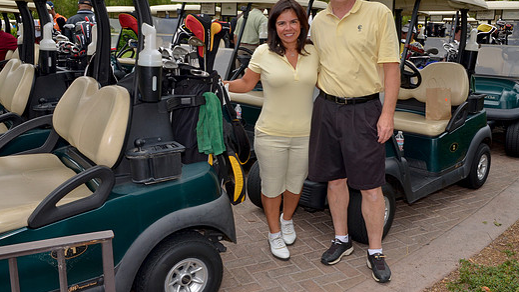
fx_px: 481
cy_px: 127
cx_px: 278
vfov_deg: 33.6
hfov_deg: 56.6
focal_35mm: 35
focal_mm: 20
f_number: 13
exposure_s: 1/200
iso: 200
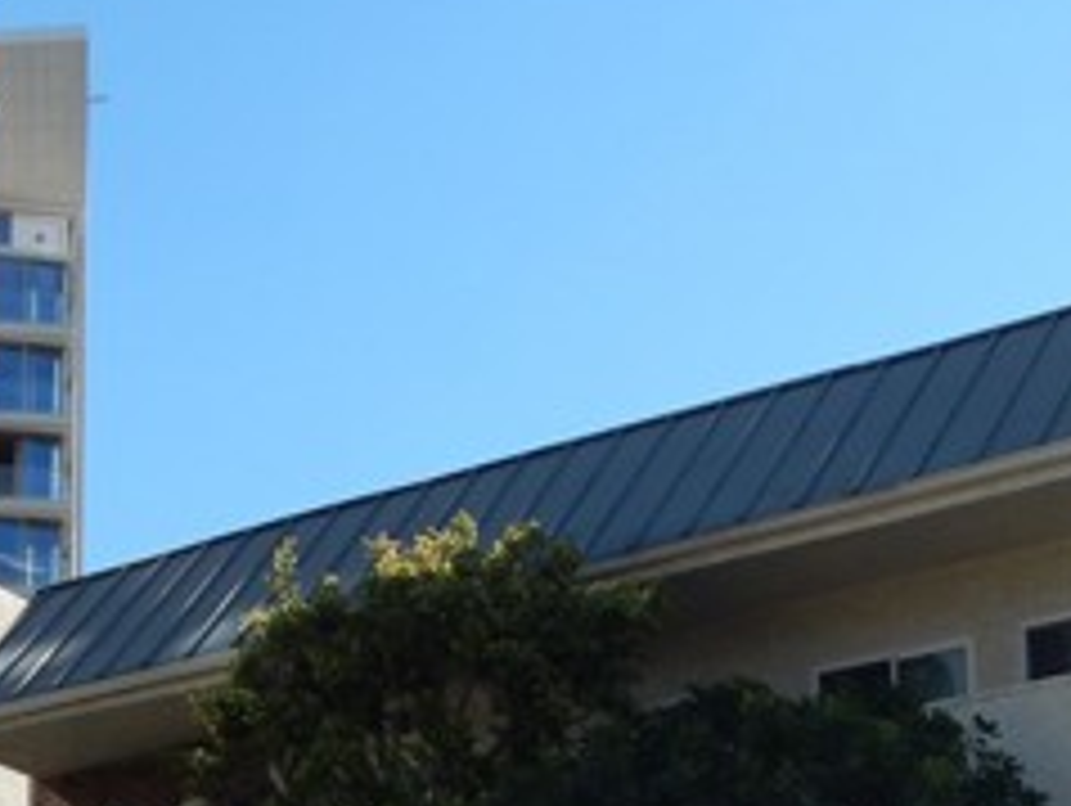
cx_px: 1022
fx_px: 3159
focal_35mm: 102
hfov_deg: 18.8
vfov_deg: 14.2
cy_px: 869
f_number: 3.4
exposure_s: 1/800
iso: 125
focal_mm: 6.8
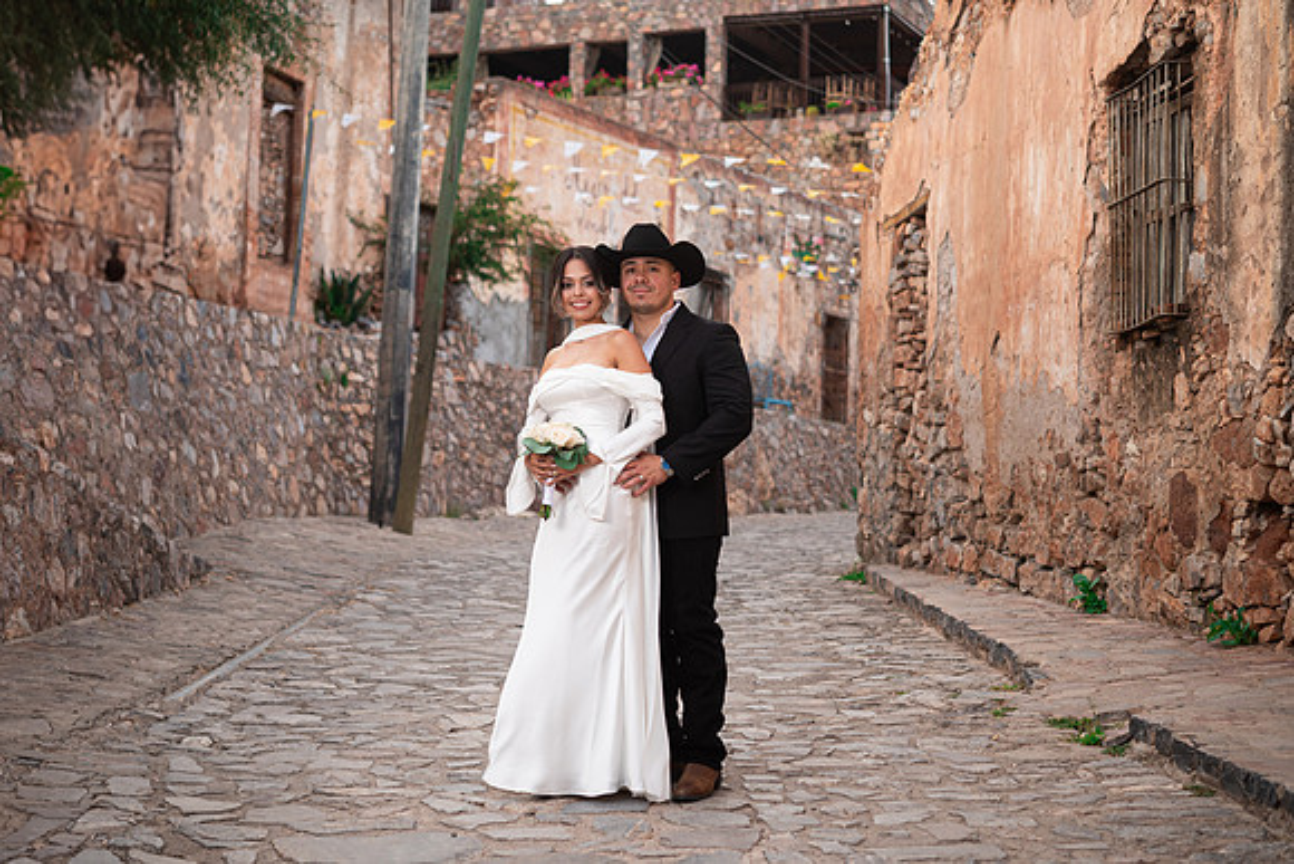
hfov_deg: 32.6
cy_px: 421
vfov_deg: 22.1
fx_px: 2210
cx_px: 663
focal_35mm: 61
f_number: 4
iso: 125
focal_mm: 60
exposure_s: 1/125
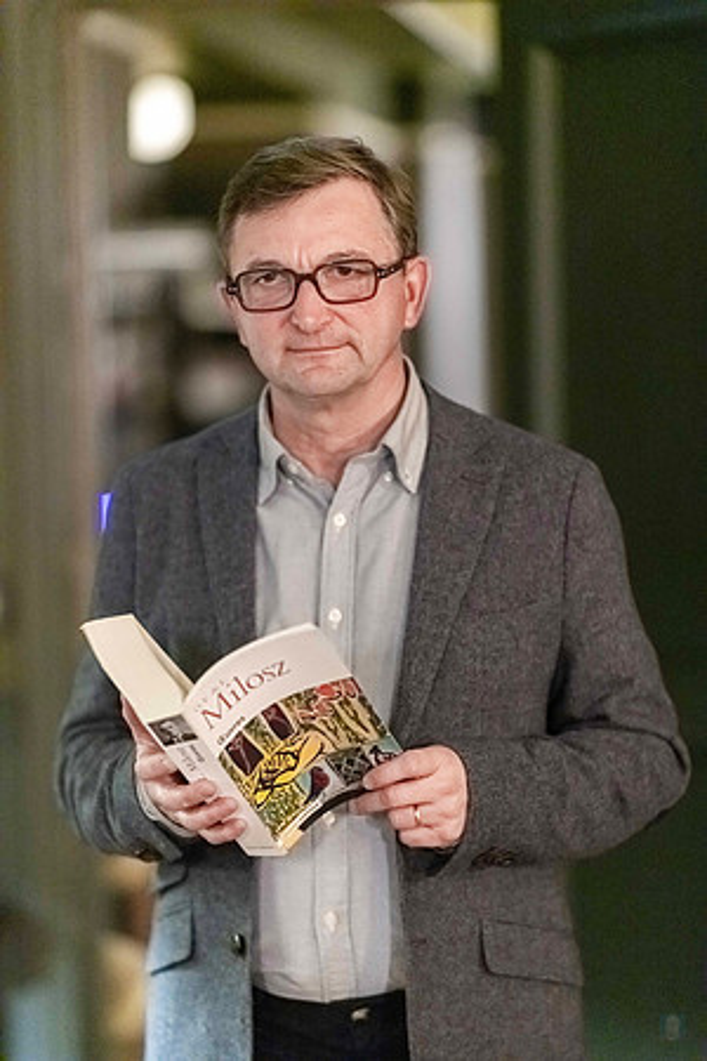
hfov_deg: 13.0
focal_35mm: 105
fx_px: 3093
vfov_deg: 19.5
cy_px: 530
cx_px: 354
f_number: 1.4
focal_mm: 105
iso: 8000
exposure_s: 1/250
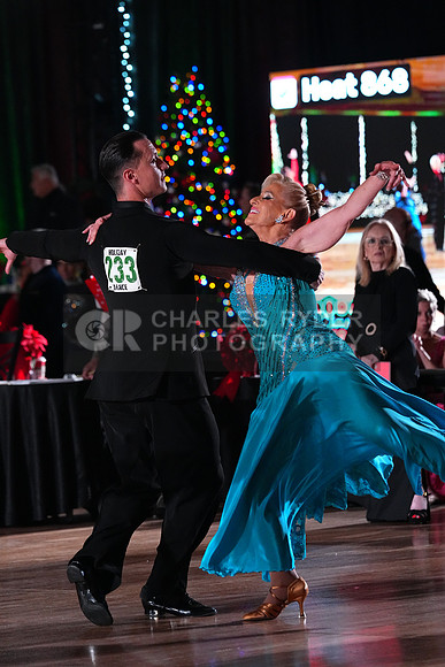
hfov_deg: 7.6
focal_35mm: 180
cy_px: 334
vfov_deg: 11.4
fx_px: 3335
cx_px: 222
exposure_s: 1/400
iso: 8000
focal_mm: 180
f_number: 5
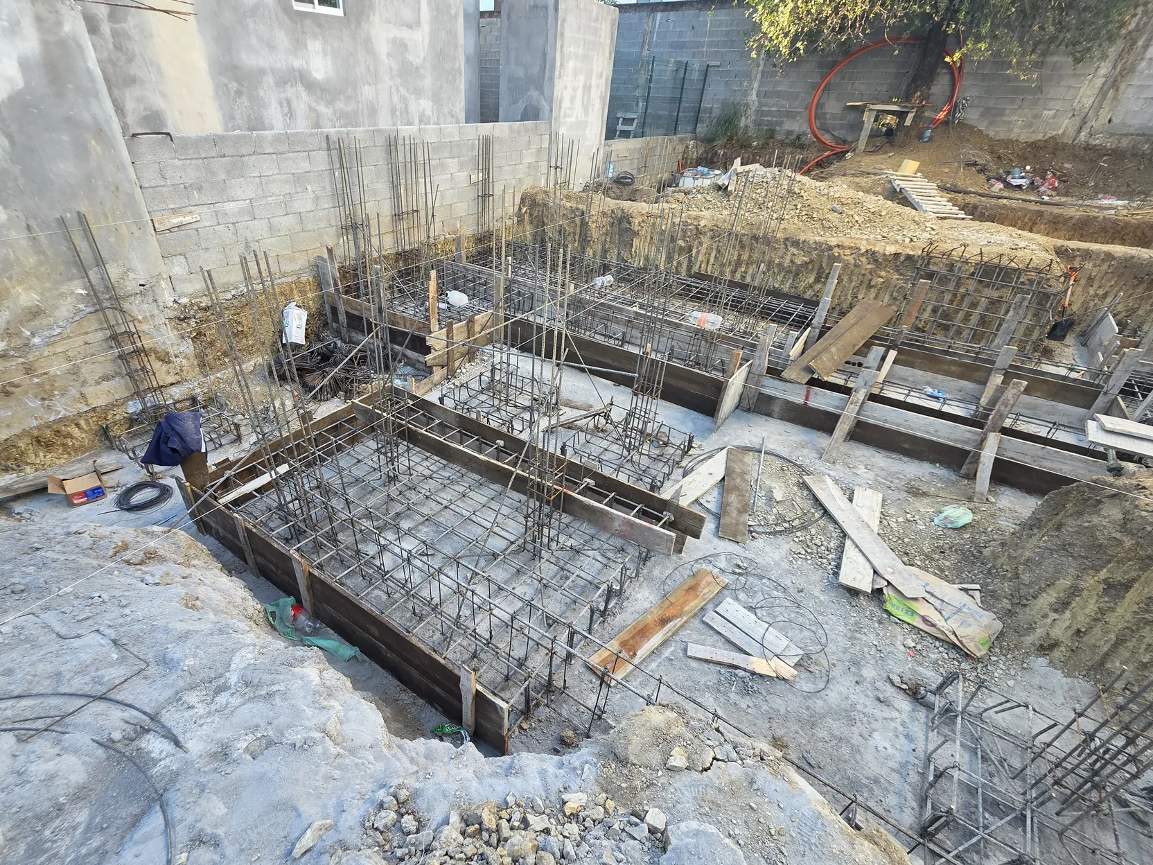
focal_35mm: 15
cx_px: 516
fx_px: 500
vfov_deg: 81.7
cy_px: 447
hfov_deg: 97.8
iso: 80
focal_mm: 2.2
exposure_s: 1/120
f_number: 1.9
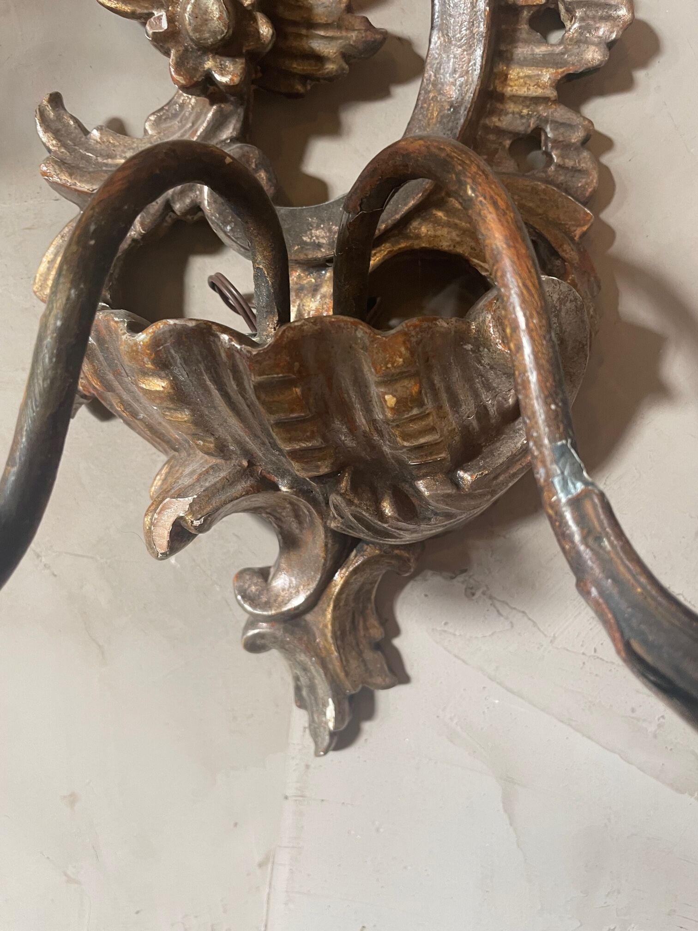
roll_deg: +1.2
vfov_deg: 67.3
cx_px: 349
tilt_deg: -9.2
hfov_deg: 53.1
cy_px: 466
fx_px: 699
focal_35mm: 26
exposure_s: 1/50
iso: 125
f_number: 1.6
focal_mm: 4.2
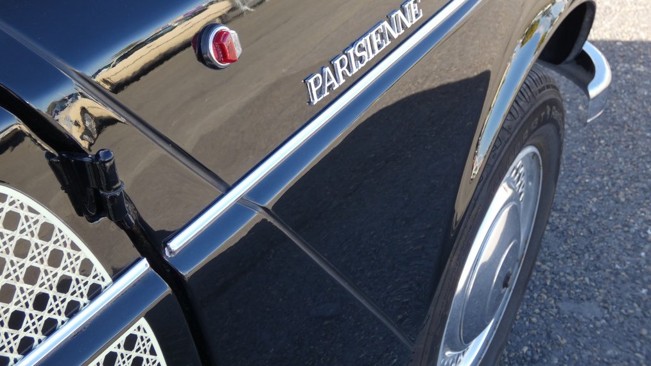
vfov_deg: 21.8
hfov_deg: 37.9
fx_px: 949
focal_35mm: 55
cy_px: 128
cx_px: 323
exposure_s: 1/80
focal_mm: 9
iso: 80
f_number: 3.9
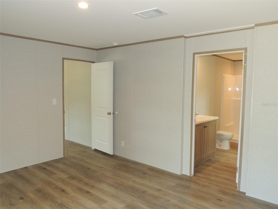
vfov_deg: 49.7
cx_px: 139
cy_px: 104
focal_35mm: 28
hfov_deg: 63.4
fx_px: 225
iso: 280
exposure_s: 1/40
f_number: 3.1
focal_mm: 4.9
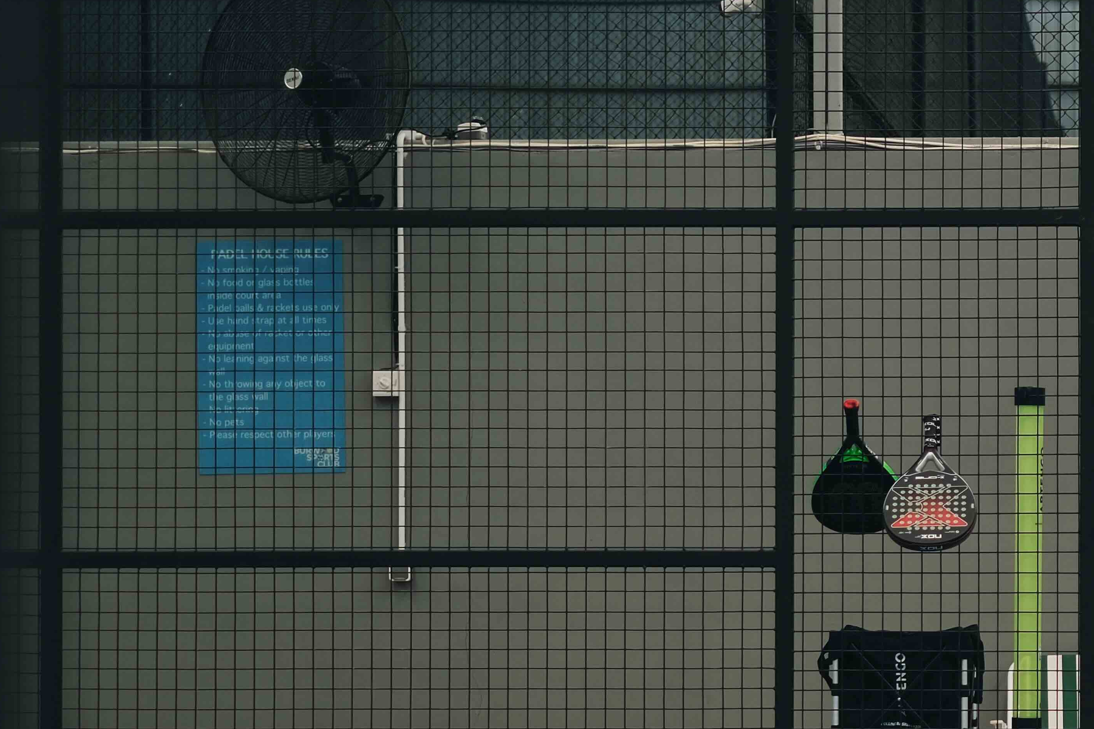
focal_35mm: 117
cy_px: 664
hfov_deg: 17.1
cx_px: 1122
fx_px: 3555
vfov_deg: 11.6
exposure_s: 1/52
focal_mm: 35
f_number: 1.4
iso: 160
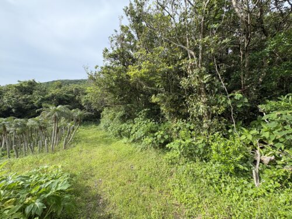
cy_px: 110
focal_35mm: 14
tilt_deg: -3.0
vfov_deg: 85.7
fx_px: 118
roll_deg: -1.1
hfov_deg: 102.1
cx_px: 146
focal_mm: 2.22
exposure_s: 1/440
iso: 64
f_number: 2.2
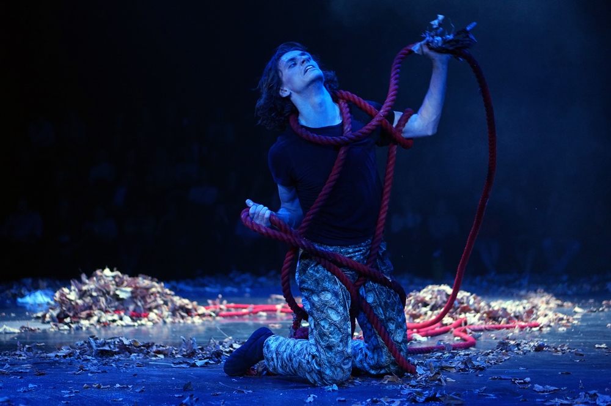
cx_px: 306
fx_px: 1271
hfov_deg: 27.0
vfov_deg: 18.1
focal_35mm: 75
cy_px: 203
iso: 800
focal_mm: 50
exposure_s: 1/160
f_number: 1.8
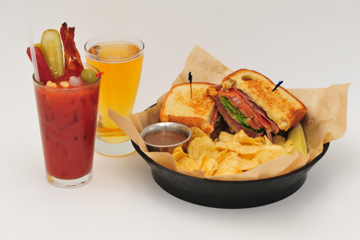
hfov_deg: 19.5
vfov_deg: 13.0
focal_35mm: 105
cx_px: 180
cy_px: 120
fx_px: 1049
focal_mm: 105
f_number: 11
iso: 320
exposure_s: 1/60
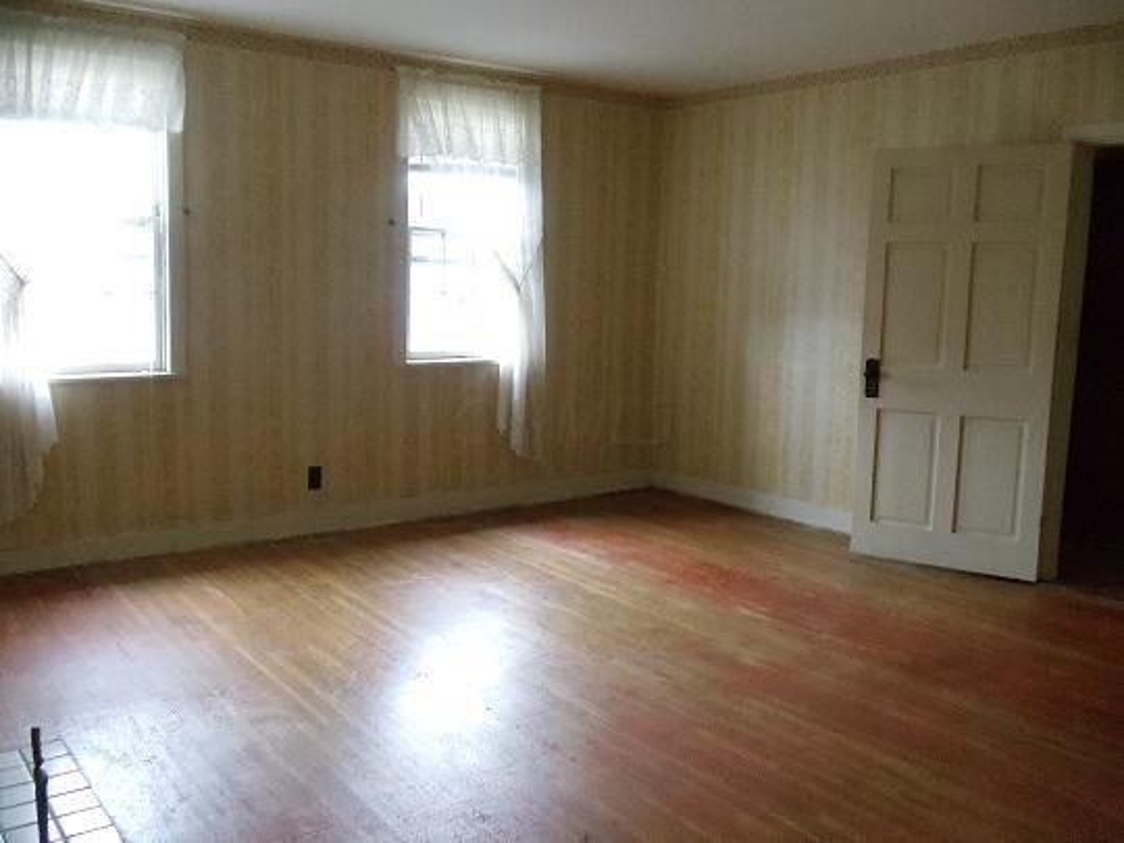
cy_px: 422
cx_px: 562
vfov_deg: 32.9
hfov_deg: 42.9
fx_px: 1429
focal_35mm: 44
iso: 800
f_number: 3.5
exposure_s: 1/80
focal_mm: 6
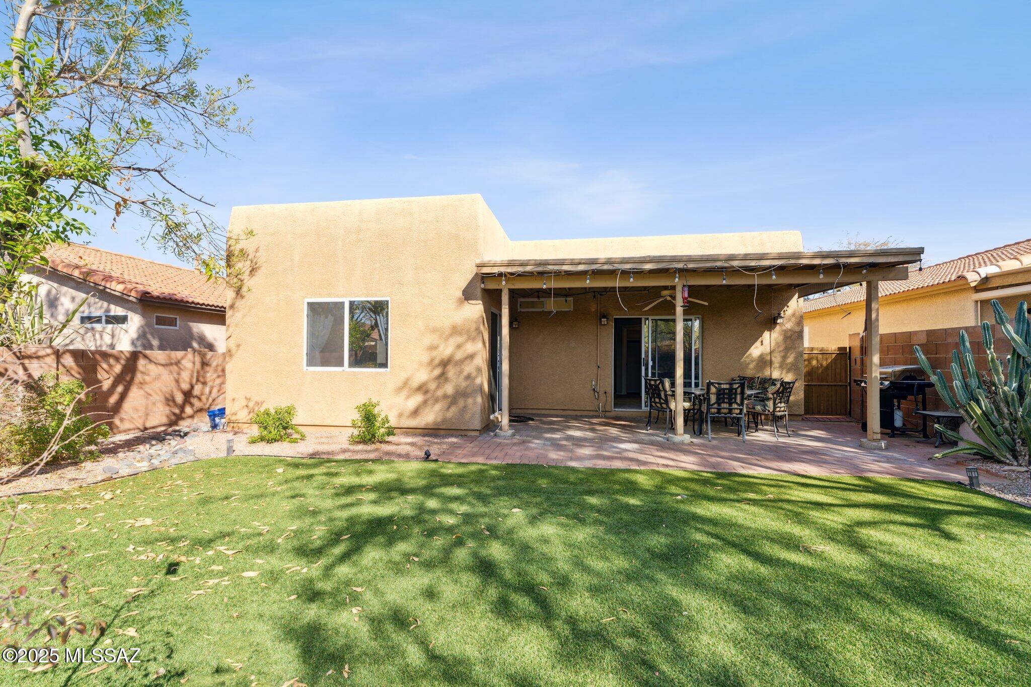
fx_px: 467
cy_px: 344
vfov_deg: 72.7
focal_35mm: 16
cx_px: 516
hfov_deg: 95.7
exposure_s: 1/80
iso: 100
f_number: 6.3
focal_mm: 16.3
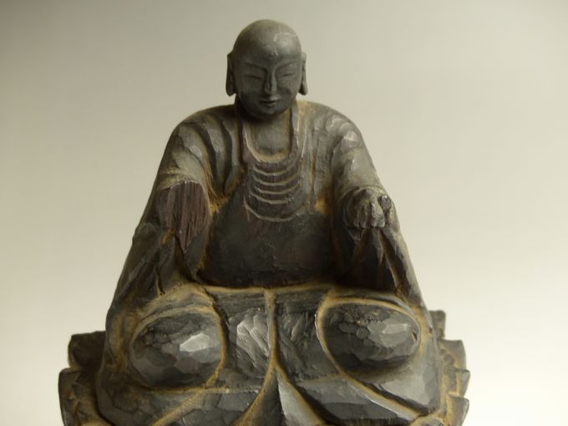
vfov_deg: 15.7
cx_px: 284
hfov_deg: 20.9
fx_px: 1542
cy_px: 213
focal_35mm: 94
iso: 200
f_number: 2.8
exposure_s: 1/30
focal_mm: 16.9
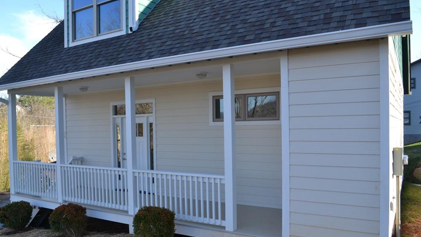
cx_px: 209
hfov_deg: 66.1
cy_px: 133
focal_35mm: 29
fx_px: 324
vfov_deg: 40.1
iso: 100
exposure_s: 1/100
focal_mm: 18
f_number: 6.3
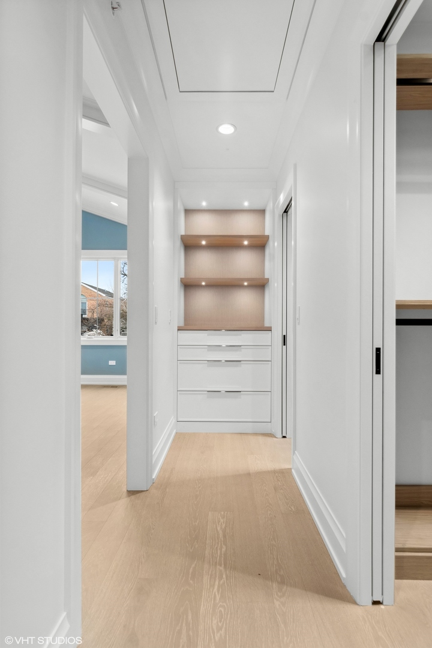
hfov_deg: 67.4
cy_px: 324
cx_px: 216
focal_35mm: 18
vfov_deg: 90.0
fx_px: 324
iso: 200
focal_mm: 12
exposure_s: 1/15
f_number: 8
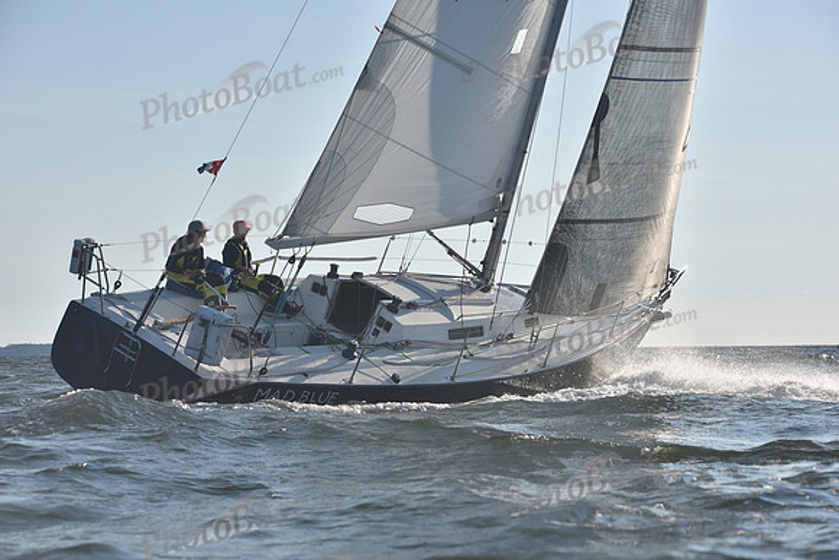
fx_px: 2284
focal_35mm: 98
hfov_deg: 20.8
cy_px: 280
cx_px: 420
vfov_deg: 14.0
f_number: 7.1
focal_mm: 98
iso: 250
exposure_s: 1/800
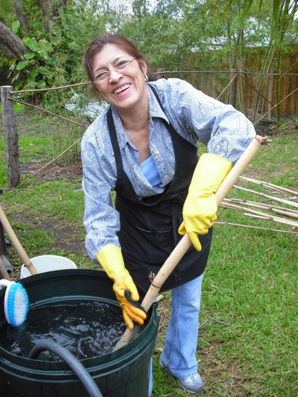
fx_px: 447
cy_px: 202
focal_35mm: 39
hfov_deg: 36.8
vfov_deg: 47.9
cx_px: 147
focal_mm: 6.2
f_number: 2.8
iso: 100
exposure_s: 1/200
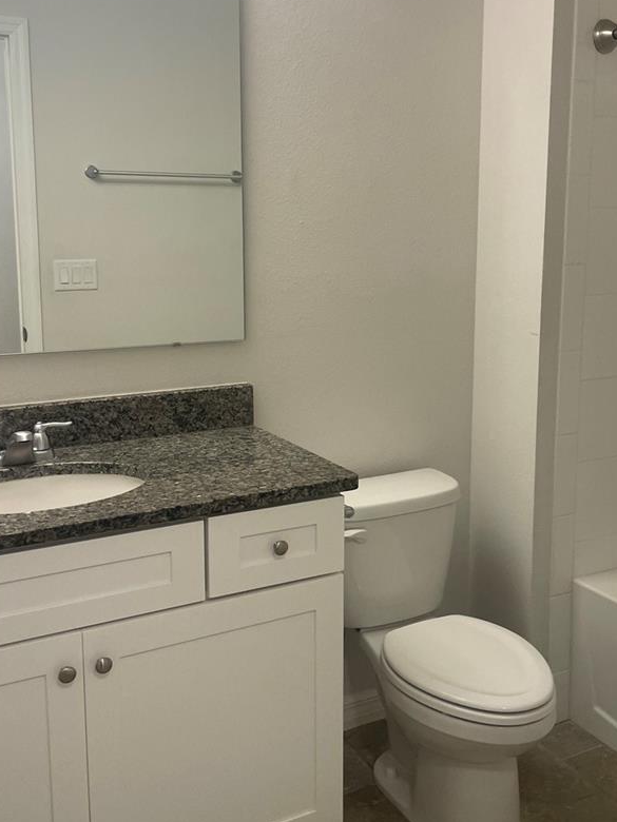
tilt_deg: -12.9
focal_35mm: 40
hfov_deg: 35.8
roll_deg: -1.9
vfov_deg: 46.8
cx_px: 378
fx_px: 951
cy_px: 380
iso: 125
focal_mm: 4.2
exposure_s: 1/120
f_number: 1.6
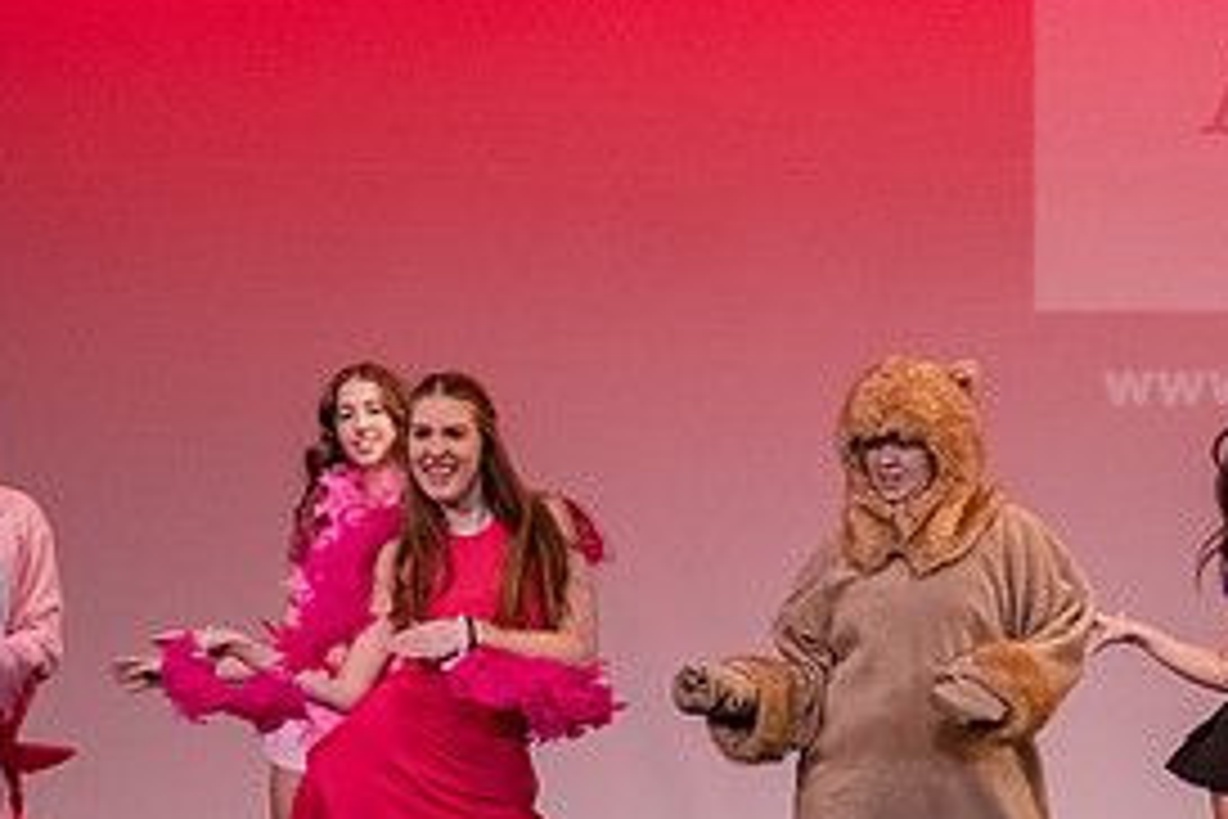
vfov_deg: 5.6
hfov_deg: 8.4
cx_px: 900
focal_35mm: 246
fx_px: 8391
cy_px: 479
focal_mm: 116
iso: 4000
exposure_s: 1/320
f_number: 3.2
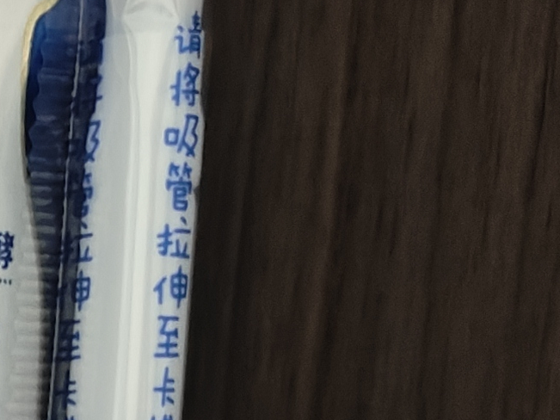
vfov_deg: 9.1
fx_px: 2442
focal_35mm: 151
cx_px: -1172
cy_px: 891
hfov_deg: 9.7
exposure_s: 1/20
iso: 800
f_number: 1.8
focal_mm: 5.59
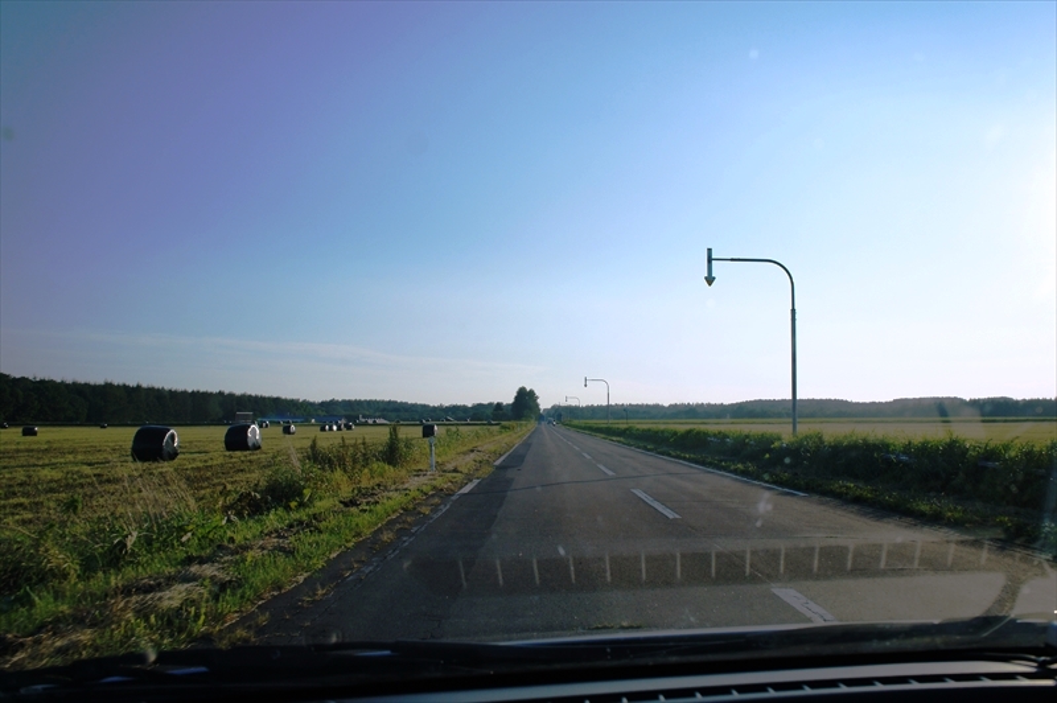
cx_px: 528
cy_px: 352
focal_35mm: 30
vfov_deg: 43.5
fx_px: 880
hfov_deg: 62.0
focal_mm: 20
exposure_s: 1/640
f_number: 8
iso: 200
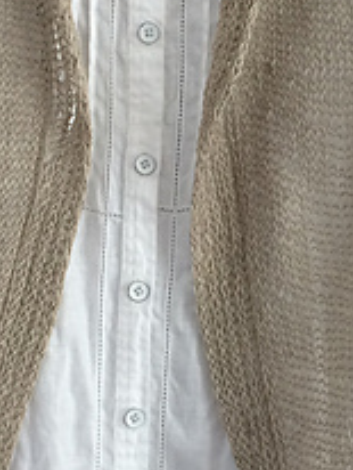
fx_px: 1221
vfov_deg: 21.7
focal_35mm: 90
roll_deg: +1.2
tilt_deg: -5.8
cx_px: 178
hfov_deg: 16.4
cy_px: 297
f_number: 2.2
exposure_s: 1/30
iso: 100
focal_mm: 4.15
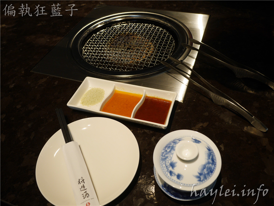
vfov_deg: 46.8
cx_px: 137
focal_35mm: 30
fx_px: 237
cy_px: 103
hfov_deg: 60.0
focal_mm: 15
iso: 400
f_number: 4
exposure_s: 1/60
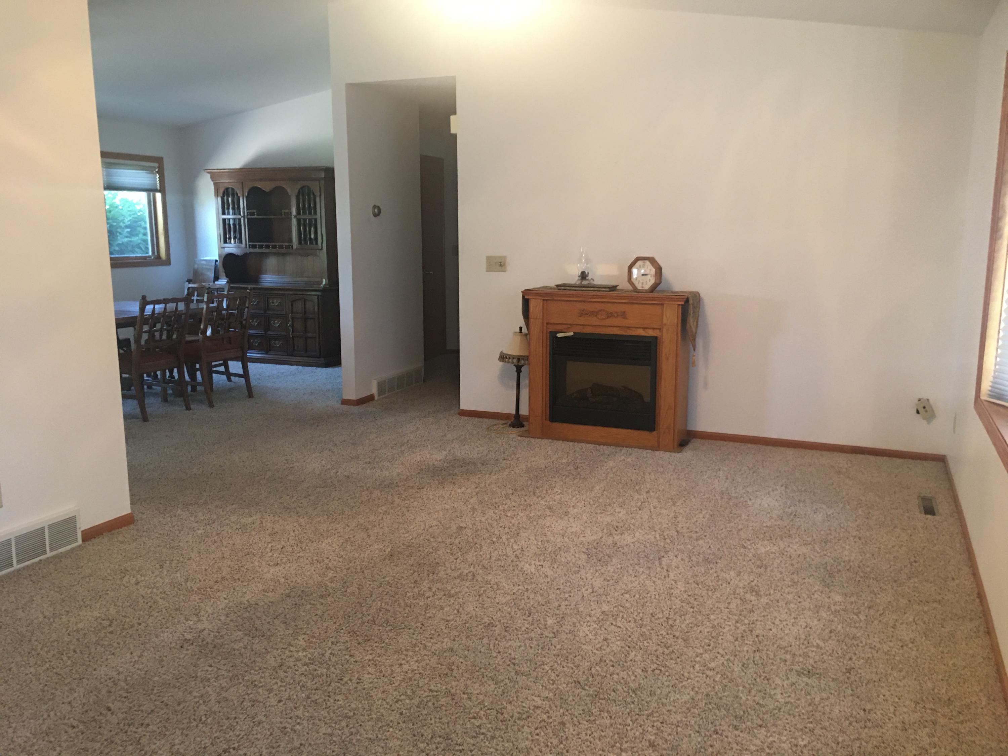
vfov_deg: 48.2
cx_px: 504
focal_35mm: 29
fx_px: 844
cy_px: 378
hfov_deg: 61.7
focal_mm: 4.15
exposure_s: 1/15
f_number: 2.2
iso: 80
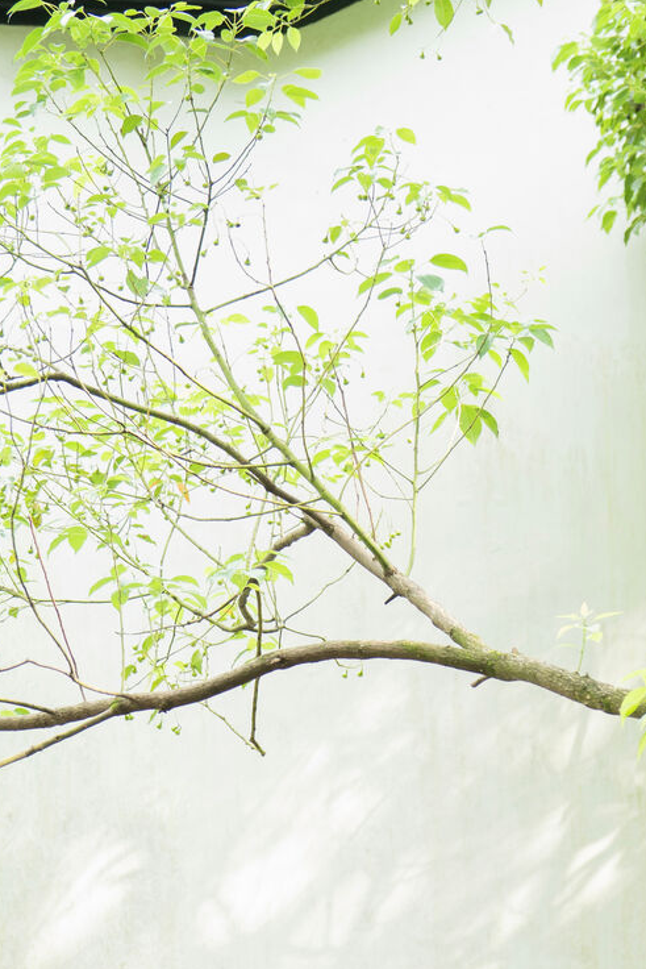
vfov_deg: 11.2
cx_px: 729
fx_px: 4869
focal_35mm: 181
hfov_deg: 7.5
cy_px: 1097
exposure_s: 1/320
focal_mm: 74
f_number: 2.8
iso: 640
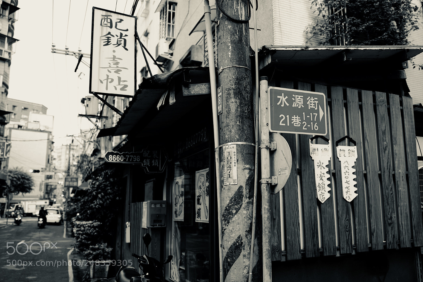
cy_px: 138
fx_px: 341
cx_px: 208
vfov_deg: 44.9
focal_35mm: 29
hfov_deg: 63.7
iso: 100
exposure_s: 1/100
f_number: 1.7
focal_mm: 28
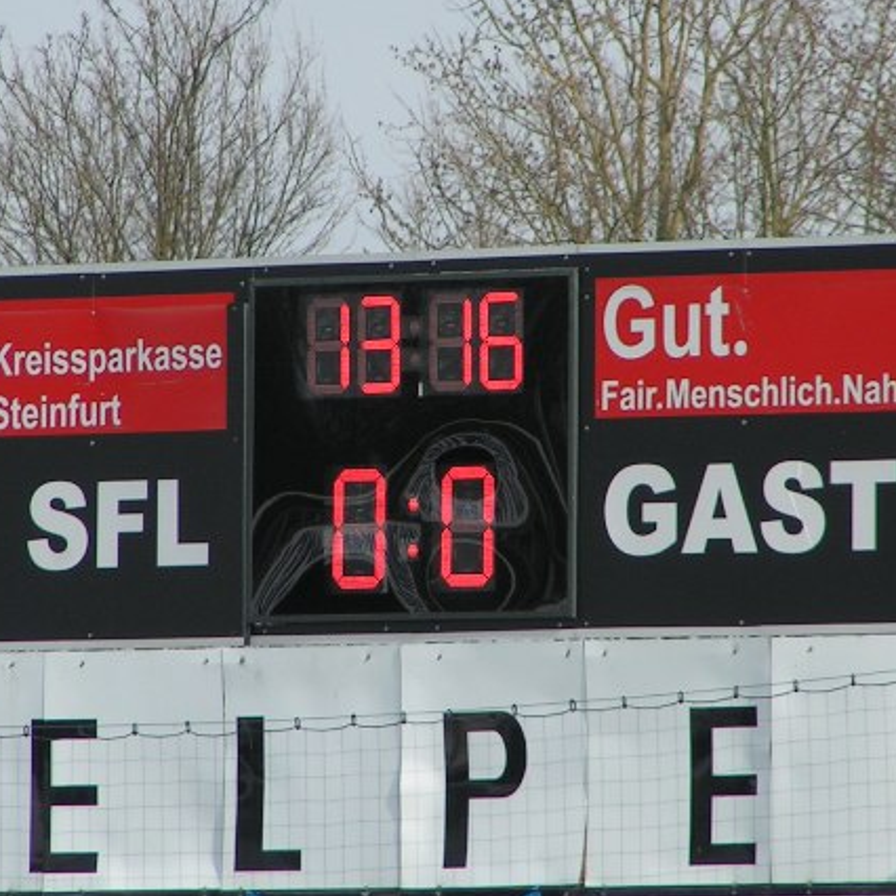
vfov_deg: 2.8
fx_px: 18478
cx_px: 408
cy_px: 353
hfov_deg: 2.8
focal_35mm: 631
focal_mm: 58
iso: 50
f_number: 3.5
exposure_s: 1/800
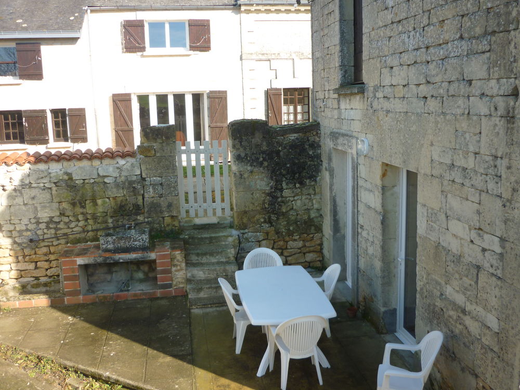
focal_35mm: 33
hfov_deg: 55.4
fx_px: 496
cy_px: 195
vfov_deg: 42.9
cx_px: 260
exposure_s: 1/400
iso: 80
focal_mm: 5.5
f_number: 2.8
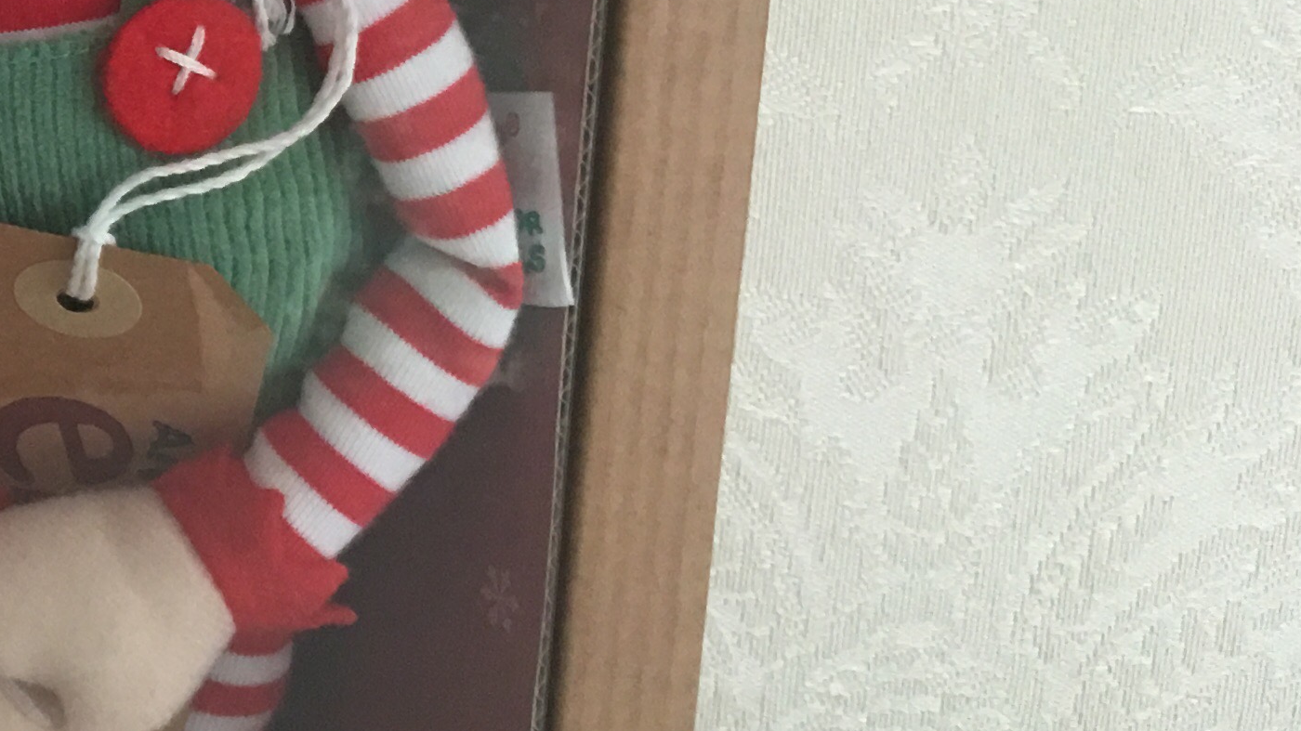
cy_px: -51
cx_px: -552
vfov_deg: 13.1
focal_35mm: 91
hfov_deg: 20.6
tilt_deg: -13.8
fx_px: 3139
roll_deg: -0.4
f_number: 2.2
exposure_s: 1/17
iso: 80
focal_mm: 4.15
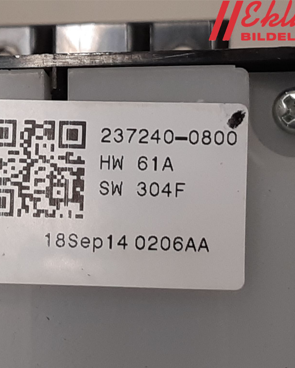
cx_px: 110
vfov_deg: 52.8
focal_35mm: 34
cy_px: 185
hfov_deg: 43.0
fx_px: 371
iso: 80
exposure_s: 1/50
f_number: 1.7
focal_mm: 3.93
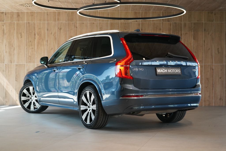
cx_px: 113
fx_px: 389
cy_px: 76
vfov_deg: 21.9
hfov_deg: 32.4
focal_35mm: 62
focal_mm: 62
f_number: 5.6
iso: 2500
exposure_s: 1/160
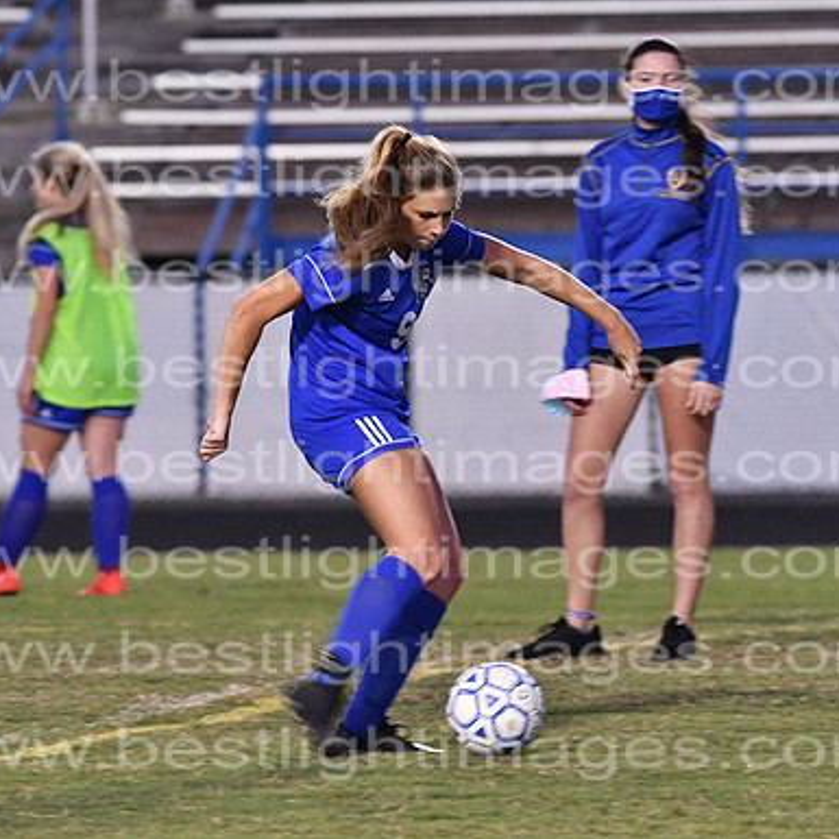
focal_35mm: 577
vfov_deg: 3.0
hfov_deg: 3.0
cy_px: 420
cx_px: 403
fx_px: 15822
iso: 6400
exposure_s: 1/250
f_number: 5
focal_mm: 300
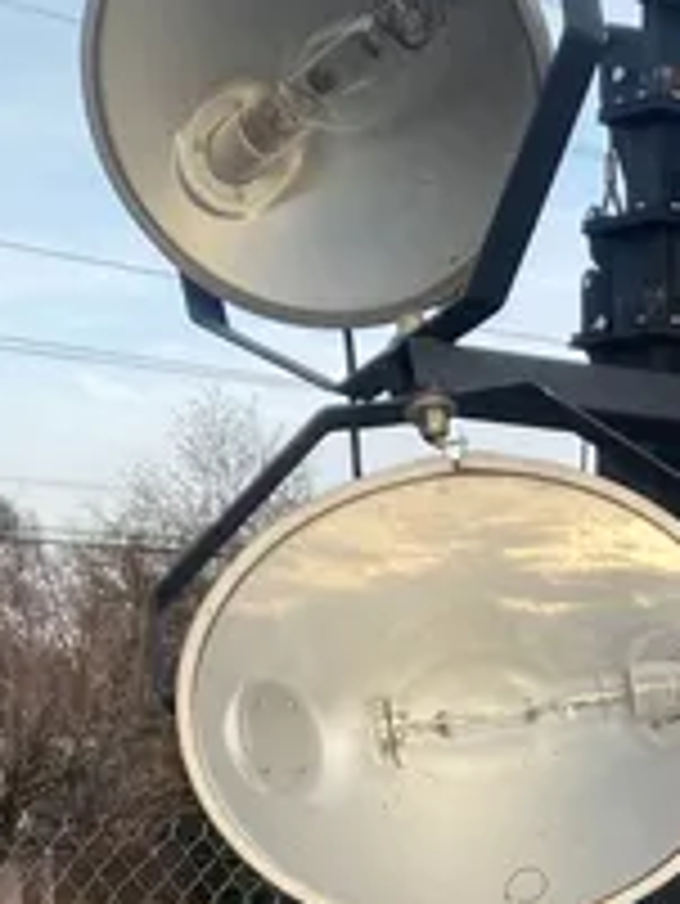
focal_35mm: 102
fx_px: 2669
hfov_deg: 14.2
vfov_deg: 17.1
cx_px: 770
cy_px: 1423
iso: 20
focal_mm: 3.99
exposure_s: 1/267
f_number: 1.8
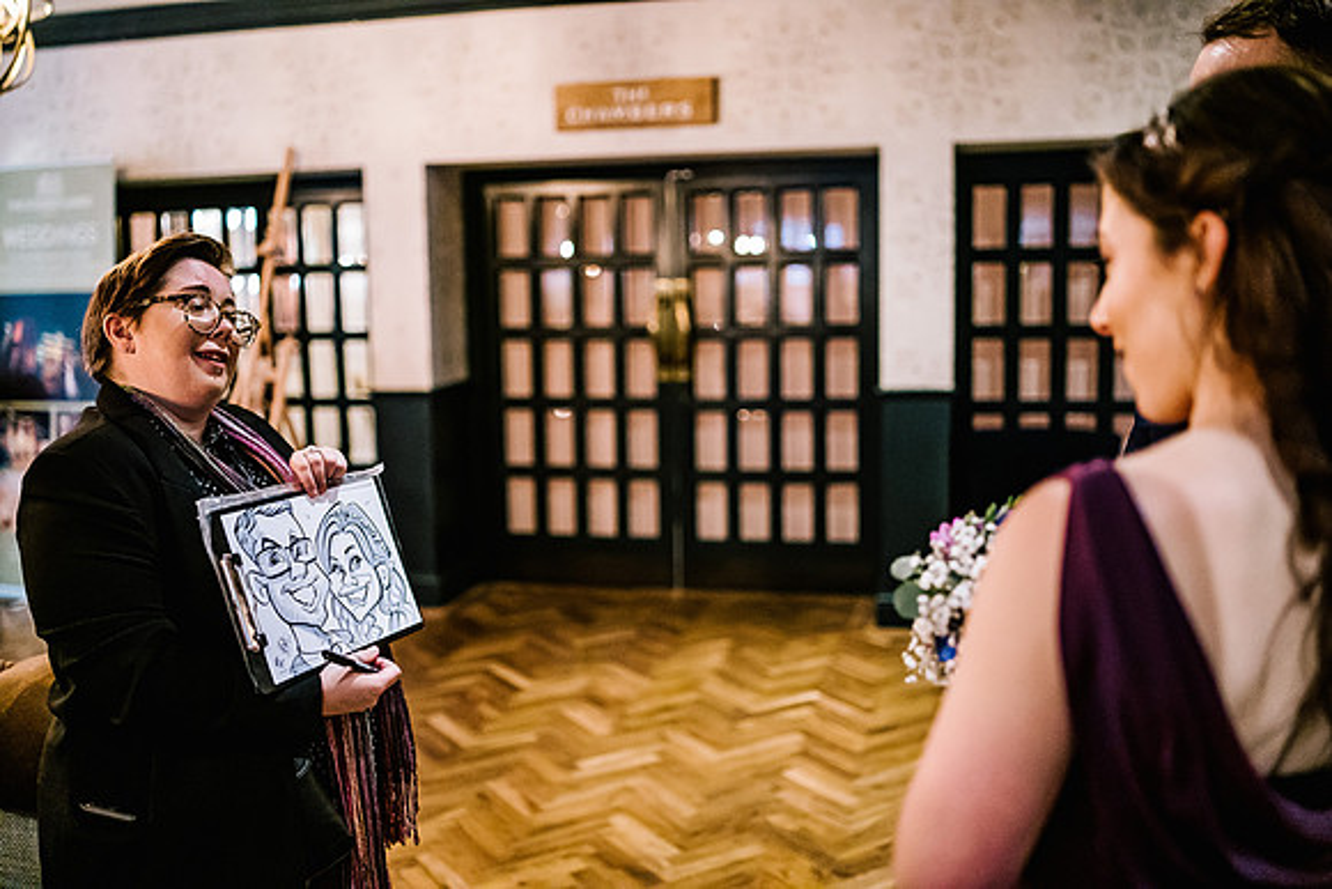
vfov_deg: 37.9
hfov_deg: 54.4
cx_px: 666
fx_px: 1295
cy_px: 444
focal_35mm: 35
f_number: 1.4
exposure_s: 1/500
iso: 4000
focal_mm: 35
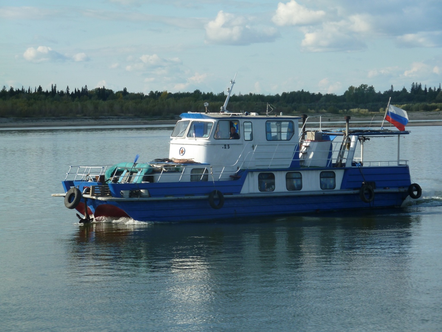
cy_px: 166
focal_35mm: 119
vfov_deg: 12.5
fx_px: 1519
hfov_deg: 16.6
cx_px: 221
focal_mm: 19.5
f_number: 4.4
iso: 80
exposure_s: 1/400
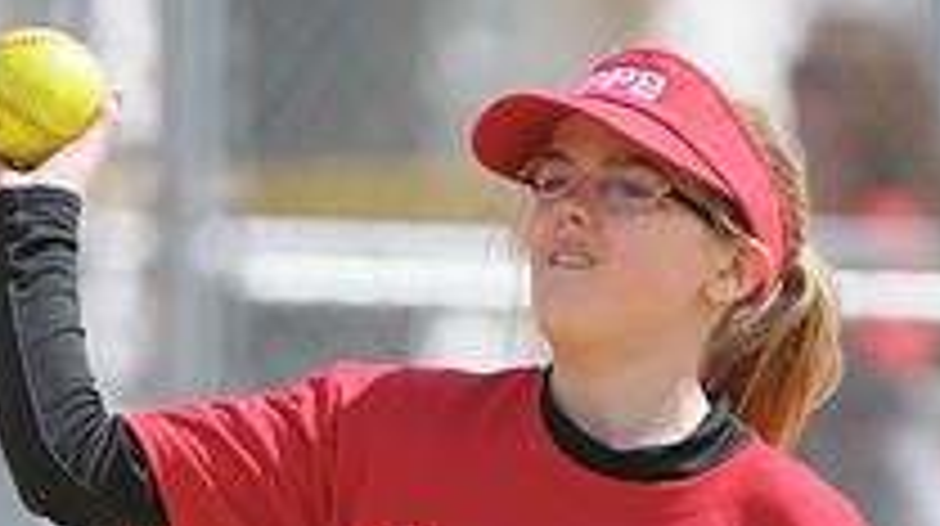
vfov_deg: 0.8
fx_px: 35801
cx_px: 627
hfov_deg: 1.5
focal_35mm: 1438
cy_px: 854
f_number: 4
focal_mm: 330
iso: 400
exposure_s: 1/2500
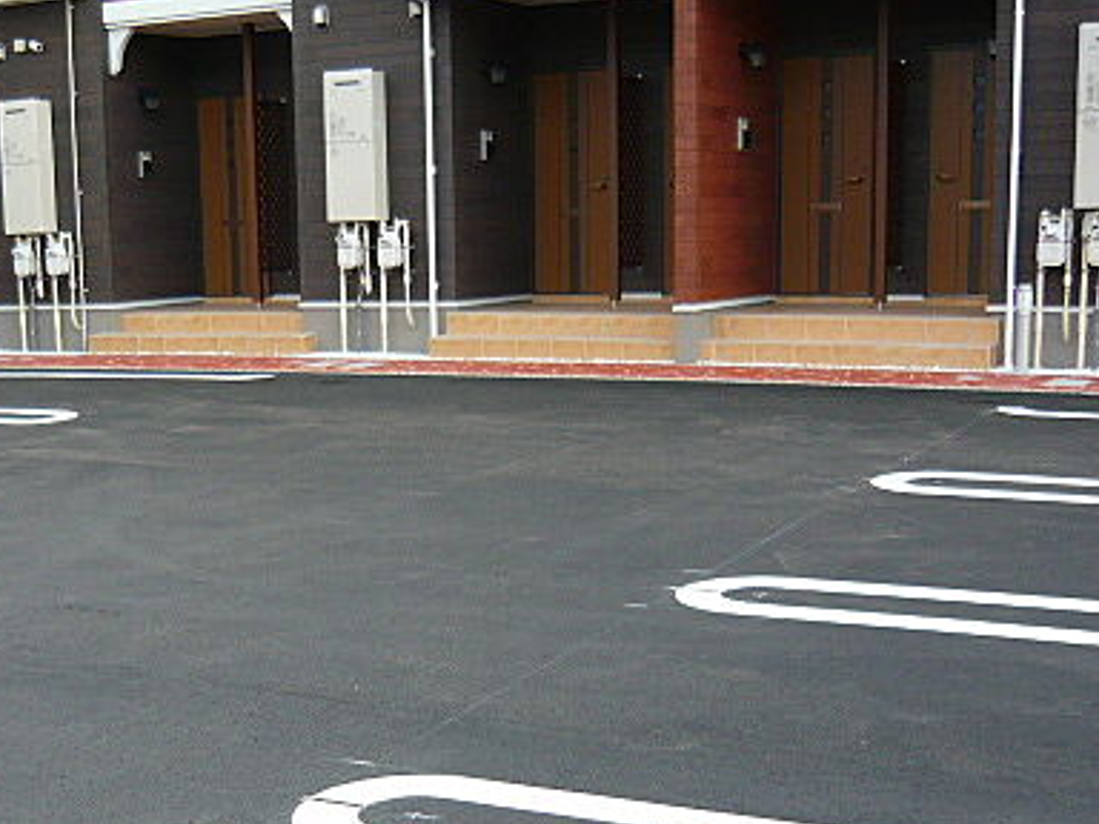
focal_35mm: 55
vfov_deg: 26.1
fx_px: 1746
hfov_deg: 34.2
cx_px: 280
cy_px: 655
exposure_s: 1/250
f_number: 2.8
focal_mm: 5.5
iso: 100
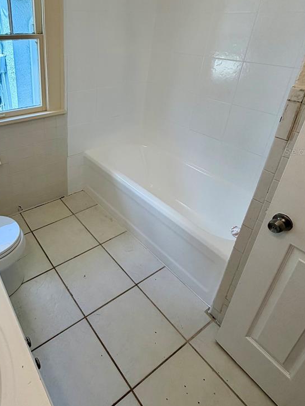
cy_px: 151
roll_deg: -0.1
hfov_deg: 55.8
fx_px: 270
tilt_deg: -25.7
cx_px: 73
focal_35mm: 23
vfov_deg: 72.6
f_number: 2.2
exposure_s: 1/192
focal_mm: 2.22
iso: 50
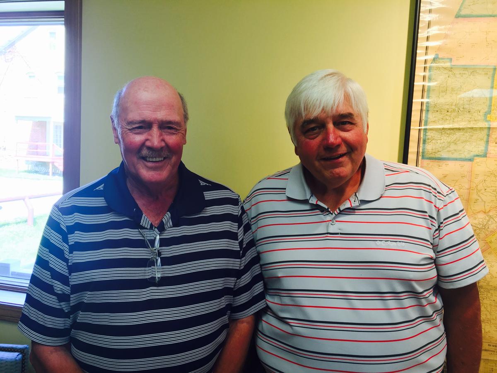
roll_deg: -2.8
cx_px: 248
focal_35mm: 29
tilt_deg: -3.4
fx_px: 416
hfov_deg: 61.7
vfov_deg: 48.2
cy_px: 186
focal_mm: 4.15
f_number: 2.2
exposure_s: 1/40
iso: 32
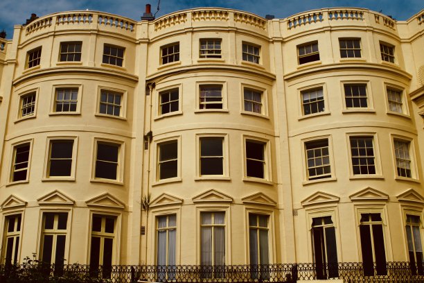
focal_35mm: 42
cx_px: 212
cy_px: 142
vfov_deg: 31.9
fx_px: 495
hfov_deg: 46.4
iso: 100
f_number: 11
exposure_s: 1/125
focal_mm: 28
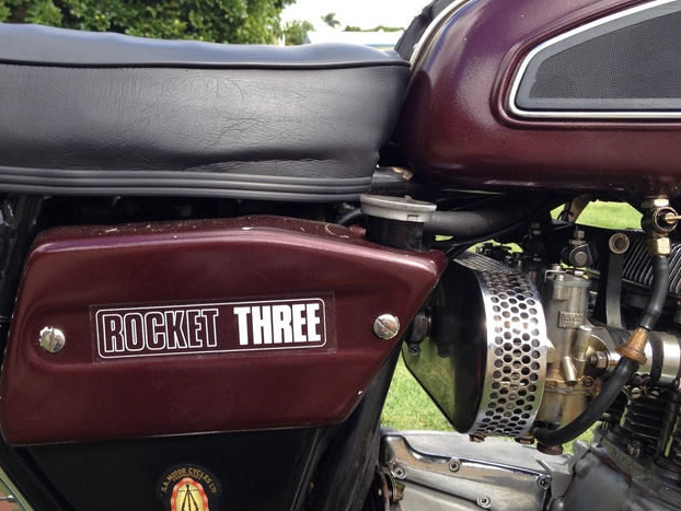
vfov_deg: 32.2
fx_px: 886
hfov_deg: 41.8
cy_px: 241
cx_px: 266
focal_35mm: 45
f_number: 2.4
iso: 64
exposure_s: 1/378
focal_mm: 4.28
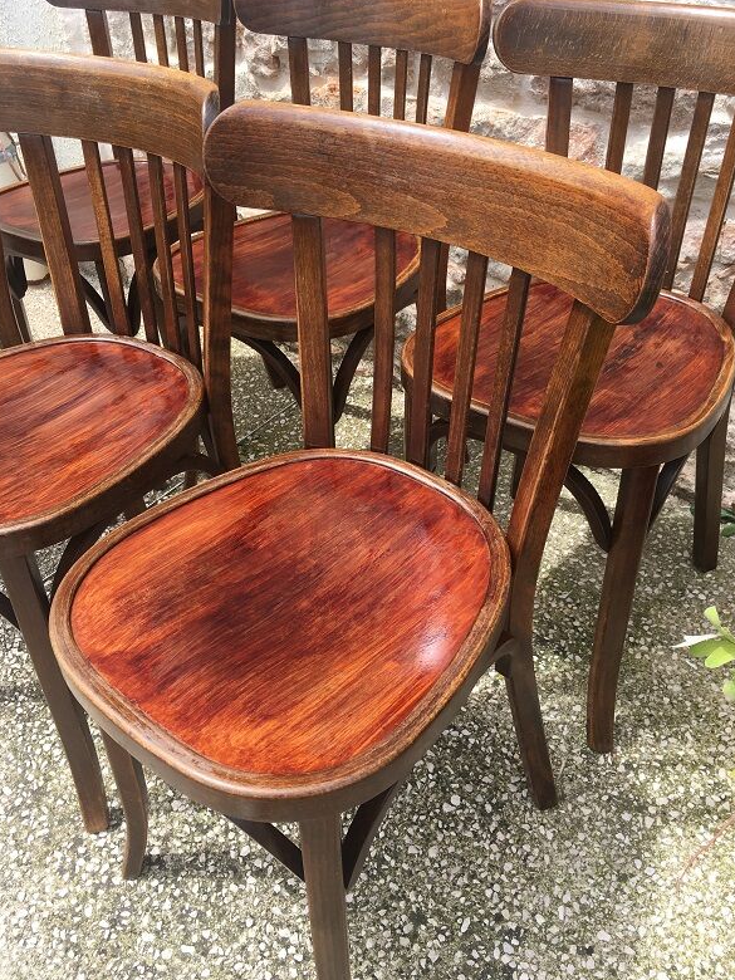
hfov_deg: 46.8
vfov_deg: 60.0
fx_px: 849
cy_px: 483
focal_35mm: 30
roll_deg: +3.1
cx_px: 371
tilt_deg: -40.4
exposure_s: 1/596
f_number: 2.2
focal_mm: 4.15
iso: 25
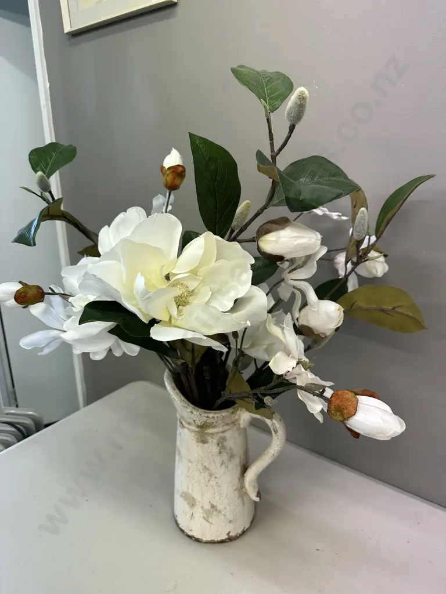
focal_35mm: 24
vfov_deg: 71.6
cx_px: 223
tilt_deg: -17.1
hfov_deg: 56.8
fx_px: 412
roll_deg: +1.0
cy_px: 297
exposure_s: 1/100
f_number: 1.78
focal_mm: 6.86
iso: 125
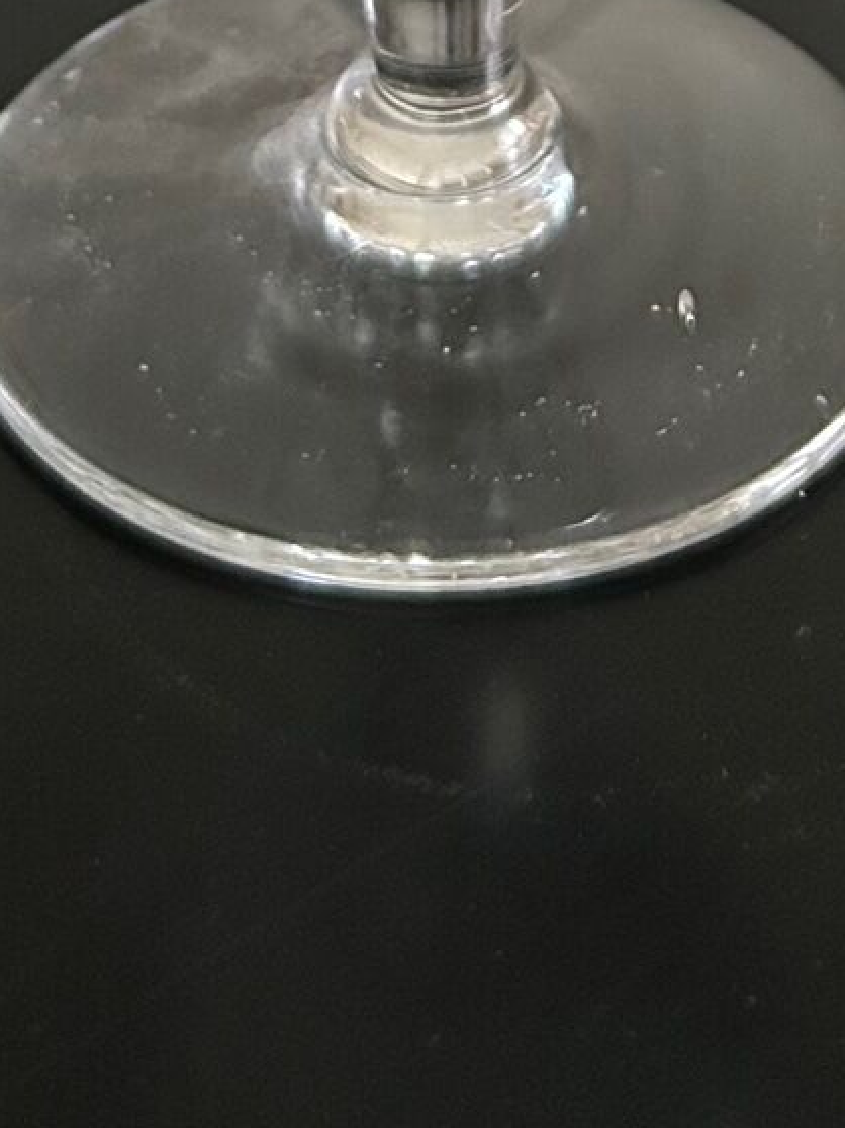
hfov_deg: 15.7
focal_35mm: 94
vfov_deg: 17.3
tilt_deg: -18.2
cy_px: -861
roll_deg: -0.9
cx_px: 485
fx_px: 3062
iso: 500
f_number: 1.5
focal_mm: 5.7
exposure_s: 1/60
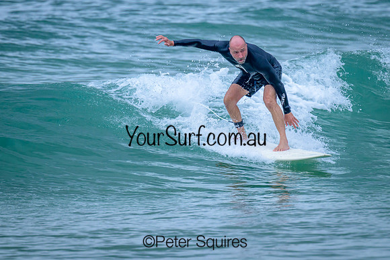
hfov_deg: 2.7
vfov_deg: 1.8
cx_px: 202
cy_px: 92
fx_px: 8316
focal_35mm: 767
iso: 900
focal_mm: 560
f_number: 8
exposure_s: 1/2000
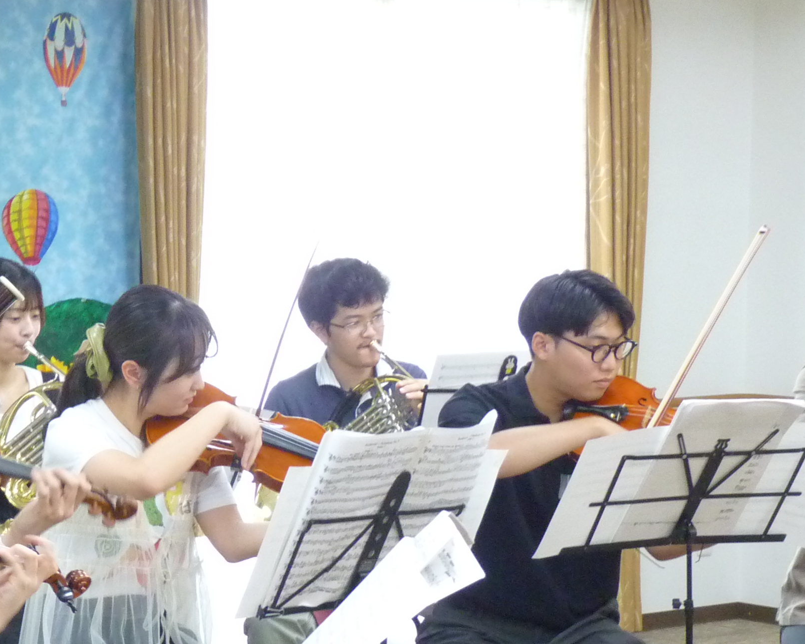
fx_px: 2883
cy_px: 435
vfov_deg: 12.7
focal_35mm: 121
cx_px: 108
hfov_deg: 15.7
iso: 400
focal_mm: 9
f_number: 3.2
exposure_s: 1/20
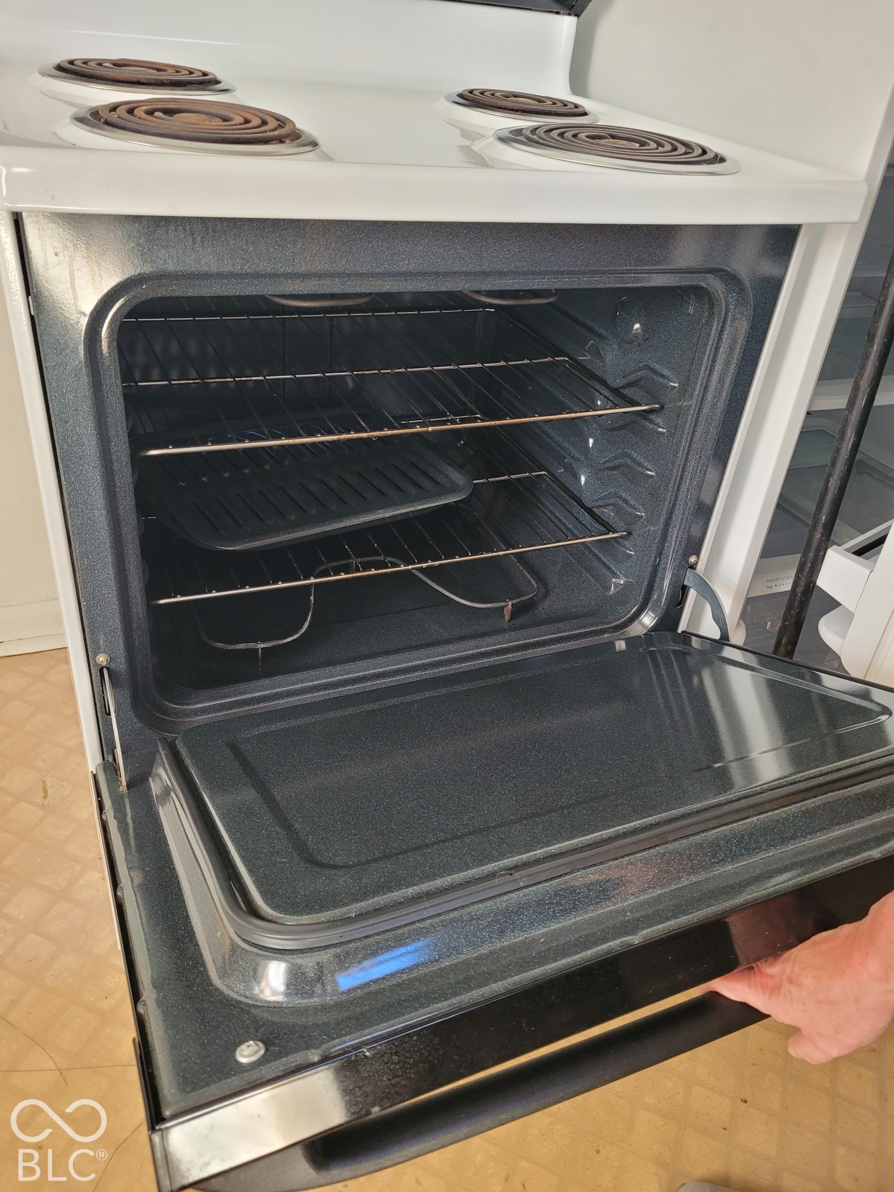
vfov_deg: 67.3
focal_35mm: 26
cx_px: 447
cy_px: 596
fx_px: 895
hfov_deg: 53.1
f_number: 1.8
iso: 200
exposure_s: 1/40
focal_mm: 5.4
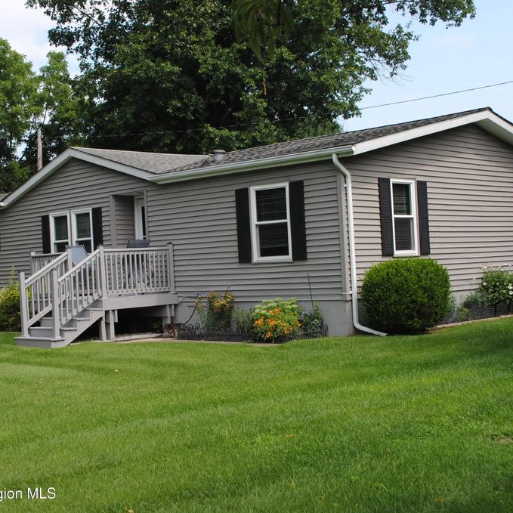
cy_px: 258
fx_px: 838
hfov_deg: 34.0
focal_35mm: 50
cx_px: 216
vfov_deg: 34.0
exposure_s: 1/200
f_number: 7.1
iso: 100
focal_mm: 26
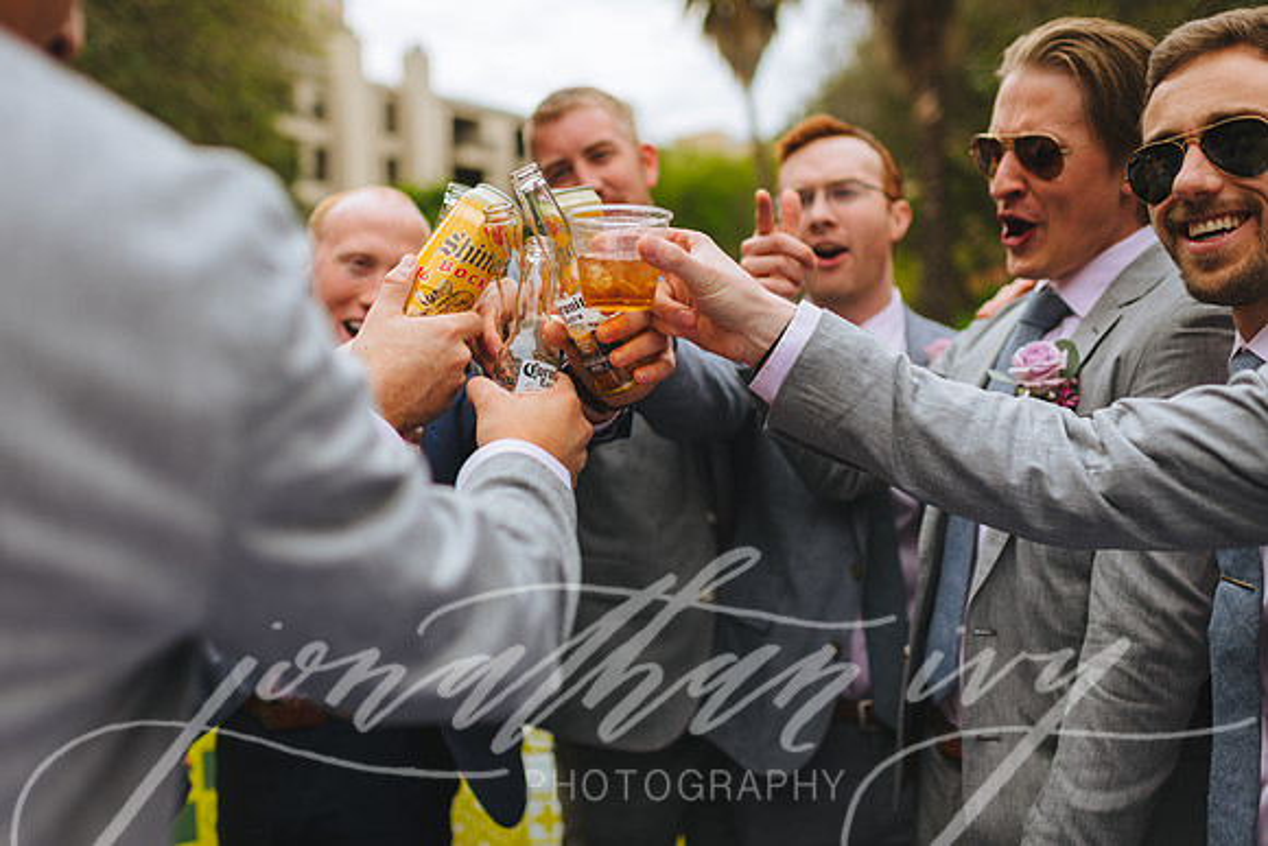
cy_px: 423
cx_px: 634
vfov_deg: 37.9
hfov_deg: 54.4
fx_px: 1233
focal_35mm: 35
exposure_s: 1/1600
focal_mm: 35
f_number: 2.2
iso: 100
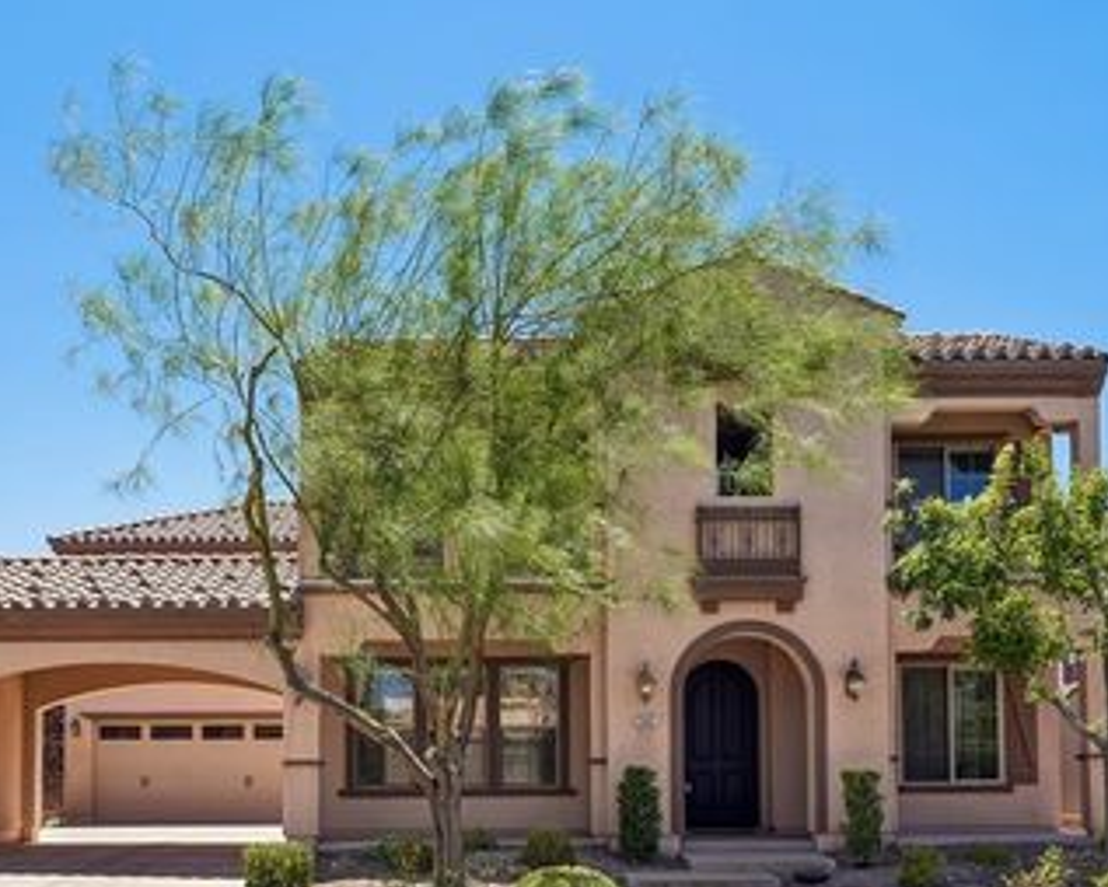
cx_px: 451
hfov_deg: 48.8
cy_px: 491
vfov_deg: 40.1
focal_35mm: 37
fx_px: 1214
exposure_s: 1/125
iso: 100
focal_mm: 25
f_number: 8
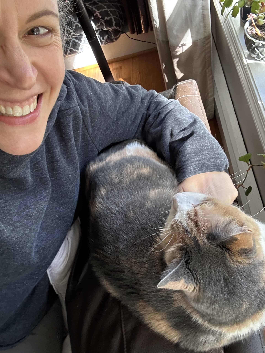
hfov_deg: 46.8
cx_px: 132
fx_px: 306
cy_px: 176
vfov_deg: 60.0
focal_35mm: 30
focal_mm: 2.69
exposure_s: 1/99
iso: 80
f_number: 1.9
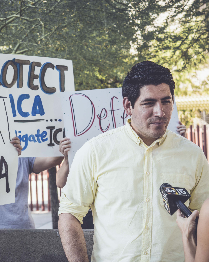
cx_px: 78
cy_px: 131
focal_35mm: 73
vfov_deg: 26.1
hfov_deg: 20.9
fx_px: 564
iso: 200
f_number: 2.8
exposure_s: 1/250
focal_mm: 28
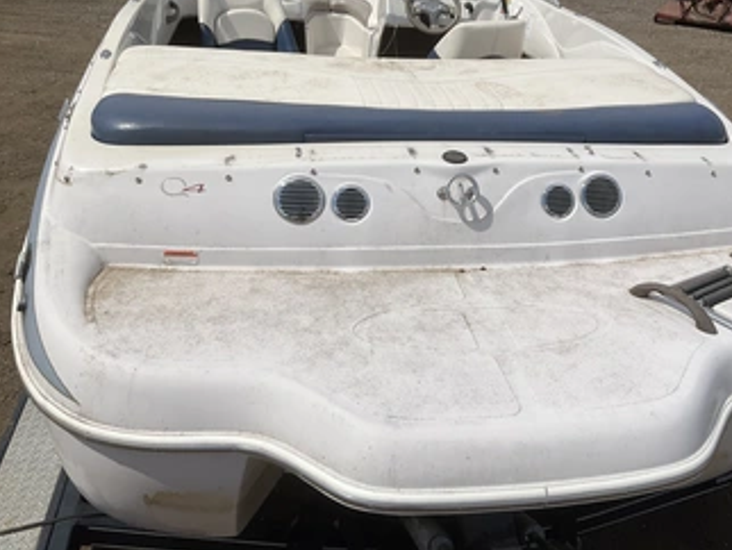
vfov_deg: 39.5
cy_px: 218
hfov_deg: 51.0
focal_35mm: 36
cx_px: 436
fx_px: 762
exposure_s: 1/6536
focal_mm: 3
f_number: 1.8
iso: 25
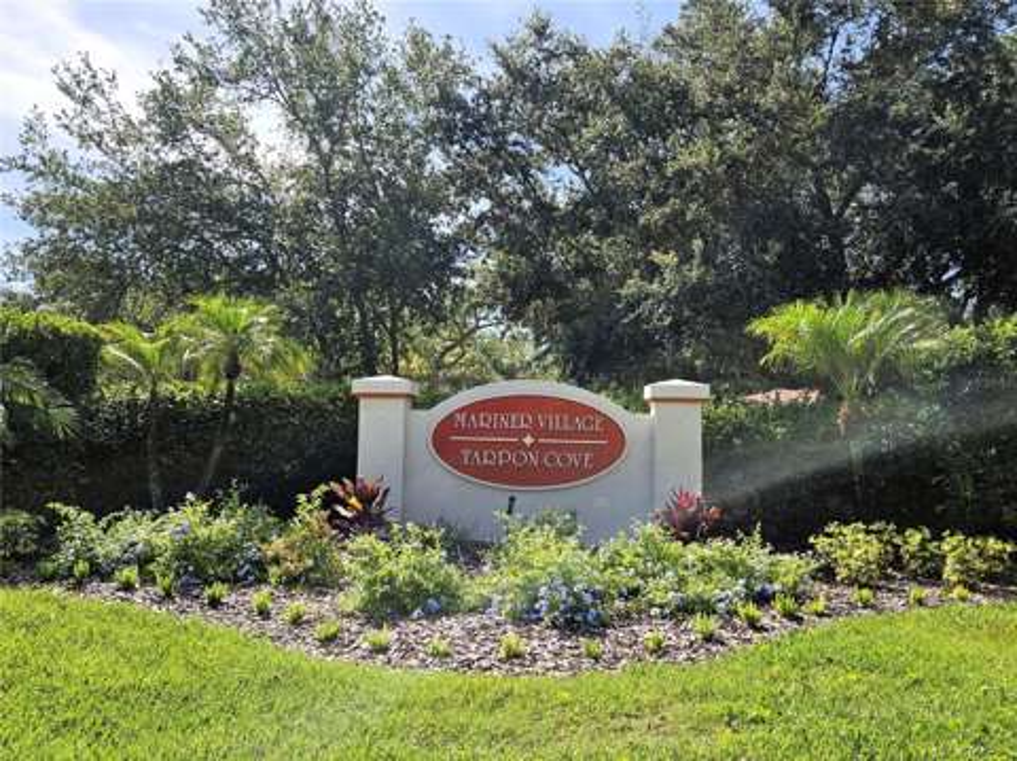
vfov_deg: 58.8
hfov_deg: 74.0
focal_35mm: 23
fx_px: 675
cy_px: 380
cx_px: 508
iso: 25
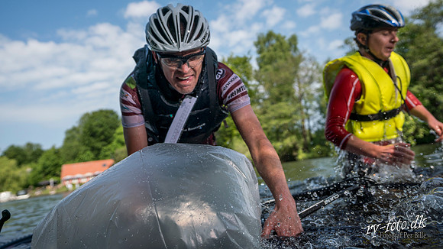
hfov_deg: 65.5
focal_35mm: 29
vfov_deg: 39.7
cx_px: 222
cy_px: 109
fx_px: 345
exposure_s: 1/4000
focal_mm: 28
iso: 400
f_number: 3.5
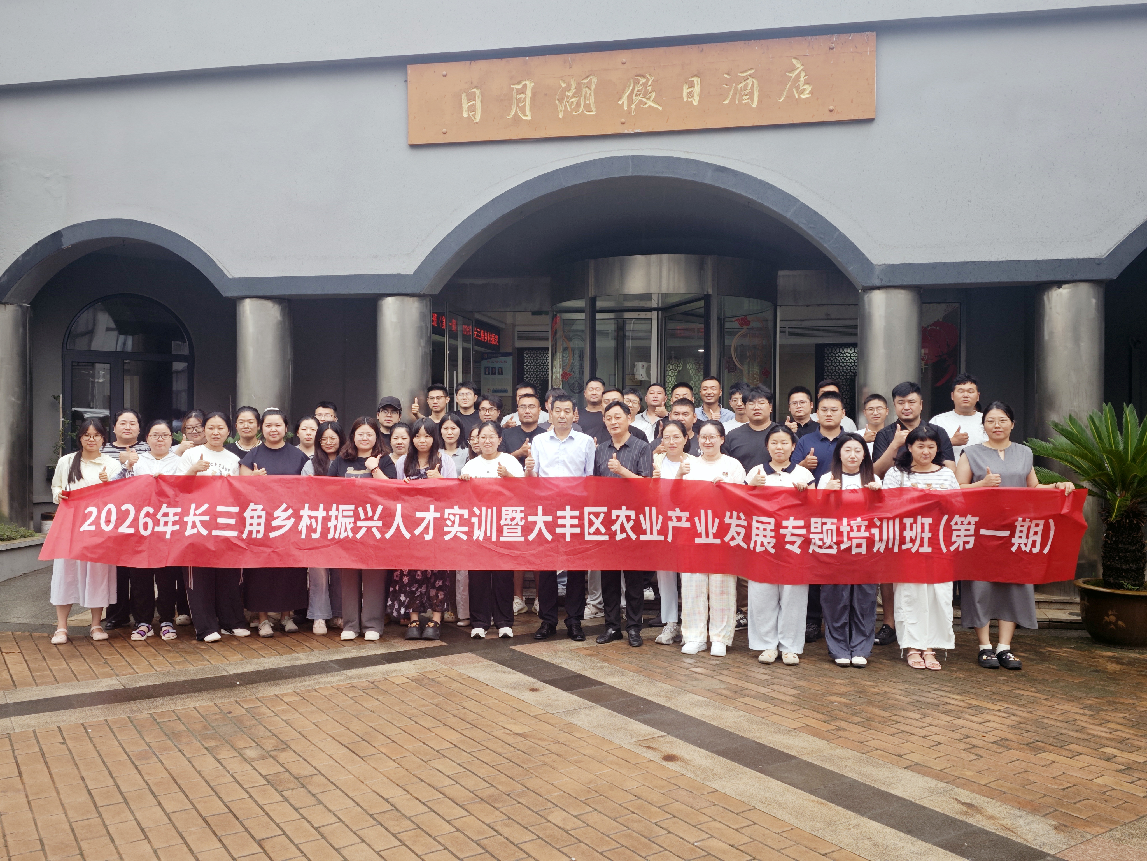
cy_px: 430
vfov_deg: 48.2
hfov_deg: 61.7
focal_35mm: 29
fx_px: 961
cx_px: 574
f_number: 1.6
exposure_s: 1/122
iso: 50
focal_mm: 6.55
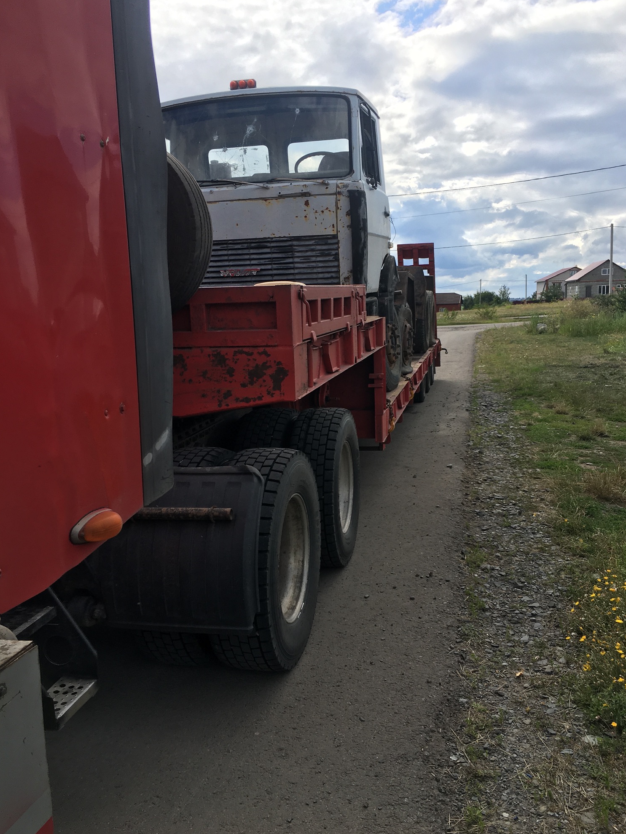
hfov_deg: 46.8
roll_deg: +3.6
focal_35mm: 30
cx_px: 320
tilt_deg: -9.4
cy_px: 420
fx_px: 723
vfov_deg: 60.0
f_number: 2.2
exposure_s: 1/1374
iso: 25
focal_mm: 4.15
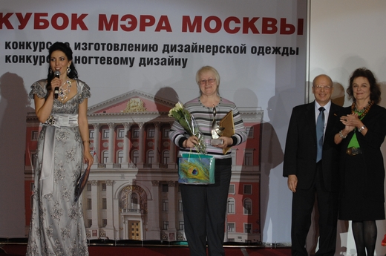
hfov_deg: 14.0
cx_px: 193
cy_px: 128
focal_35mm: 147
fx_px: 1574
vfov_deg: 9.3
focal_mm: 98
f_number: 5
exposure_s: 1/160
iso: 640
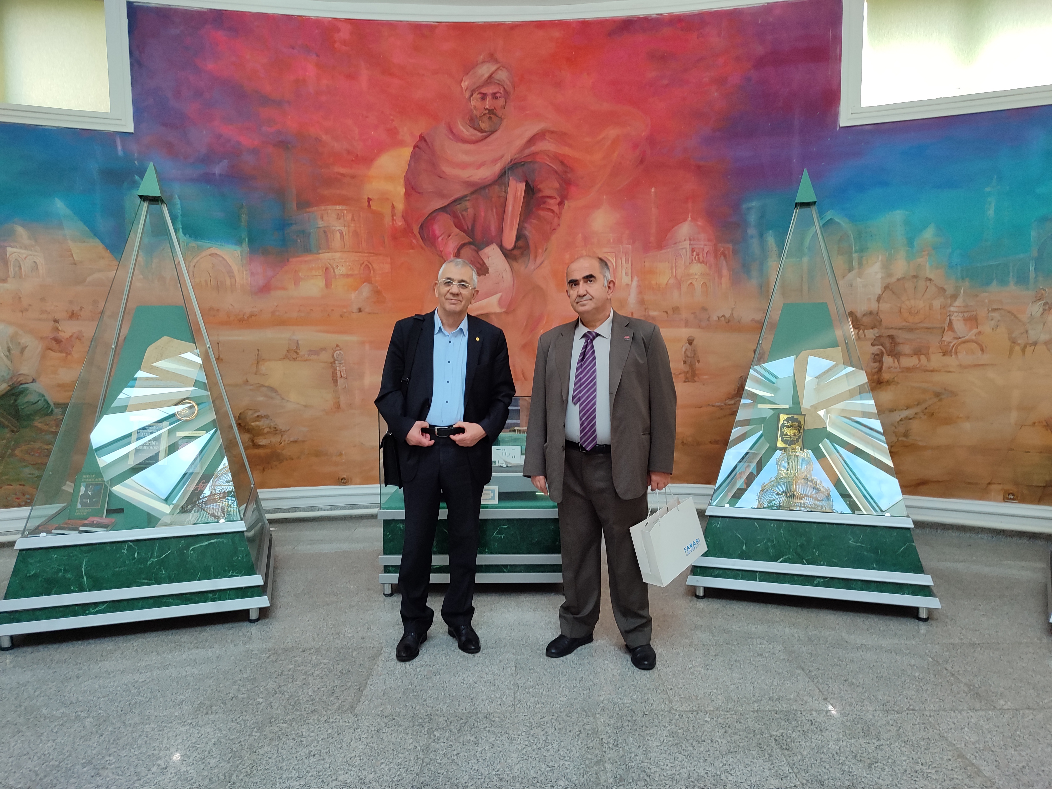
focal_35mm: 25
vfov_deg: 54.9
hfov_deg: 69.4
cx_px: 526
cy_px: 394
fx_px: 760
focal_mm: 5.95
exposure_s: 1/50
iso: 223
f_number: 1.89
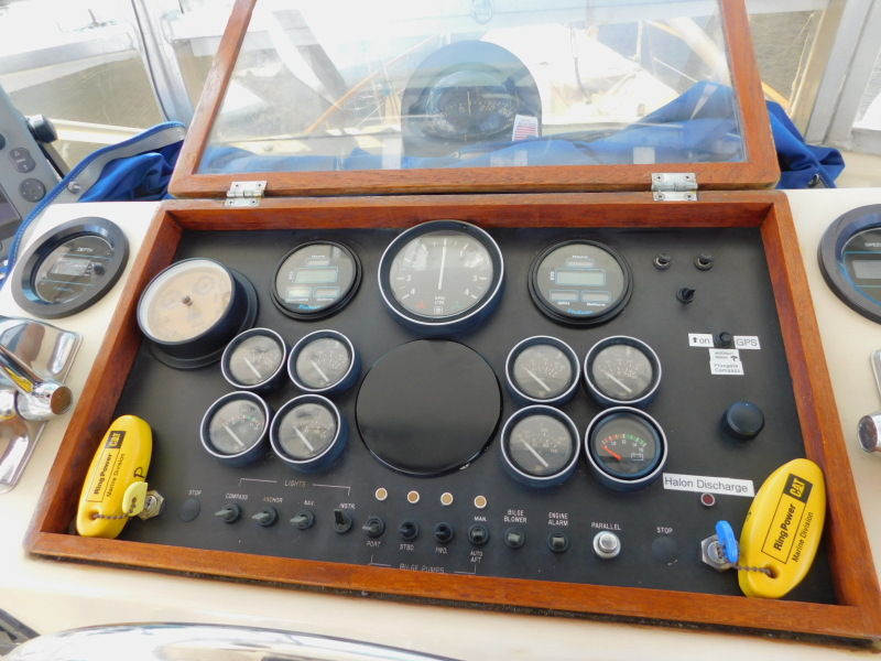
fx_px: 585
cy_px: 330
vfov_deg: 58.9
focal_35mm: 23
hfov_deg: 73.9
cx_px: 440
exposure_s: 1/160
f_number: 3
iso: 125
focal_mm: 4
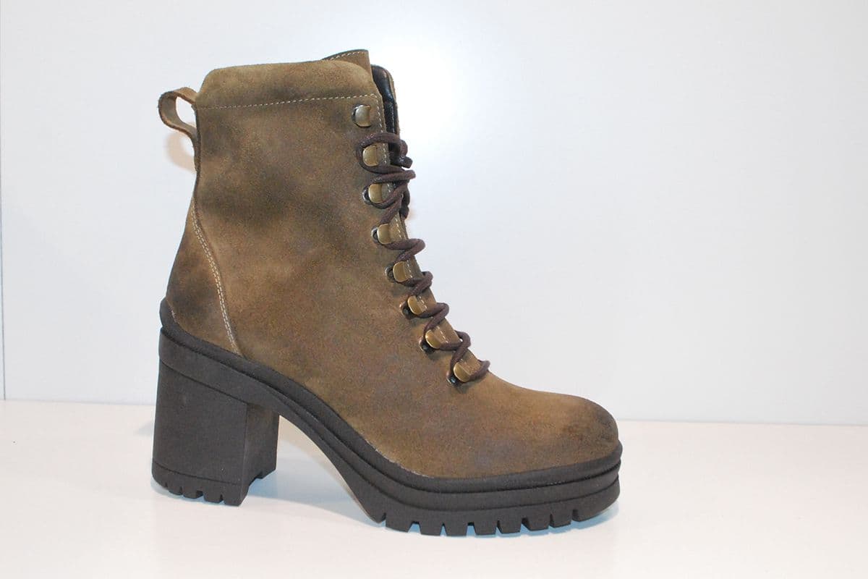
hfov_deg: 61.9
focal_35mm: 30
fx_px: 723
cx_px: 434
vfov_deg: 43.6
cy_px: 290
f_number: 9
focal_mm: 20
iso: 1600
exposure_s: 1/200
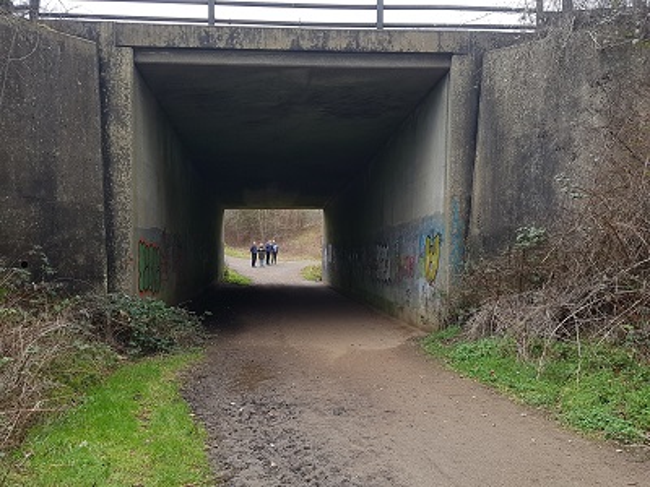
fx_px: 488
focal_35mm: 26
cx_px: 325
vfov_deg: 53.1
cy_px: 244
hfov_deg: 67.3
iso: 50
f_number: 1.7
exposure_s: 1/332
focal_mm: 4.2
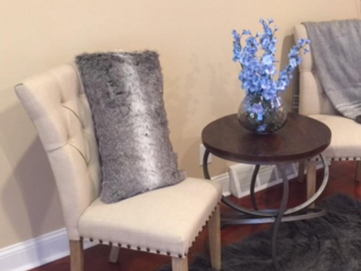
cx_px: 269
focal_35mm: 52
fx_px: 542
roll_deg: -0.9
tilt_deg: -19.0
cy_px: 104
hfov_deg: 36.0
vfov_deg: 27.9
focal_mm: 4.15
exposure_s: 1/15
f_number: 2.2
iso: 100
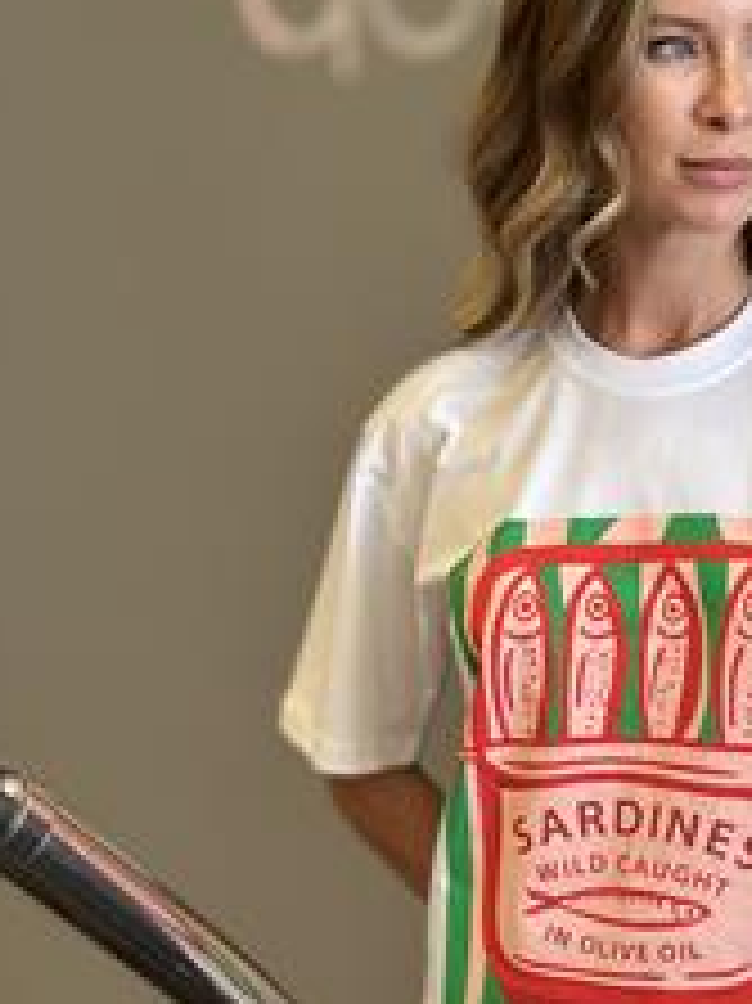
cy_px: 610
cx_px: 671
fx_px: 2580
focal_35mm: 89
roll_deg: +0.0
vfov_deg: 22.0
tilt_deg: -10.6
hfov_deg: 16.4
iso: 80
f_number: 1.78
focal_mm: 6.86
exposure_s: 1/100
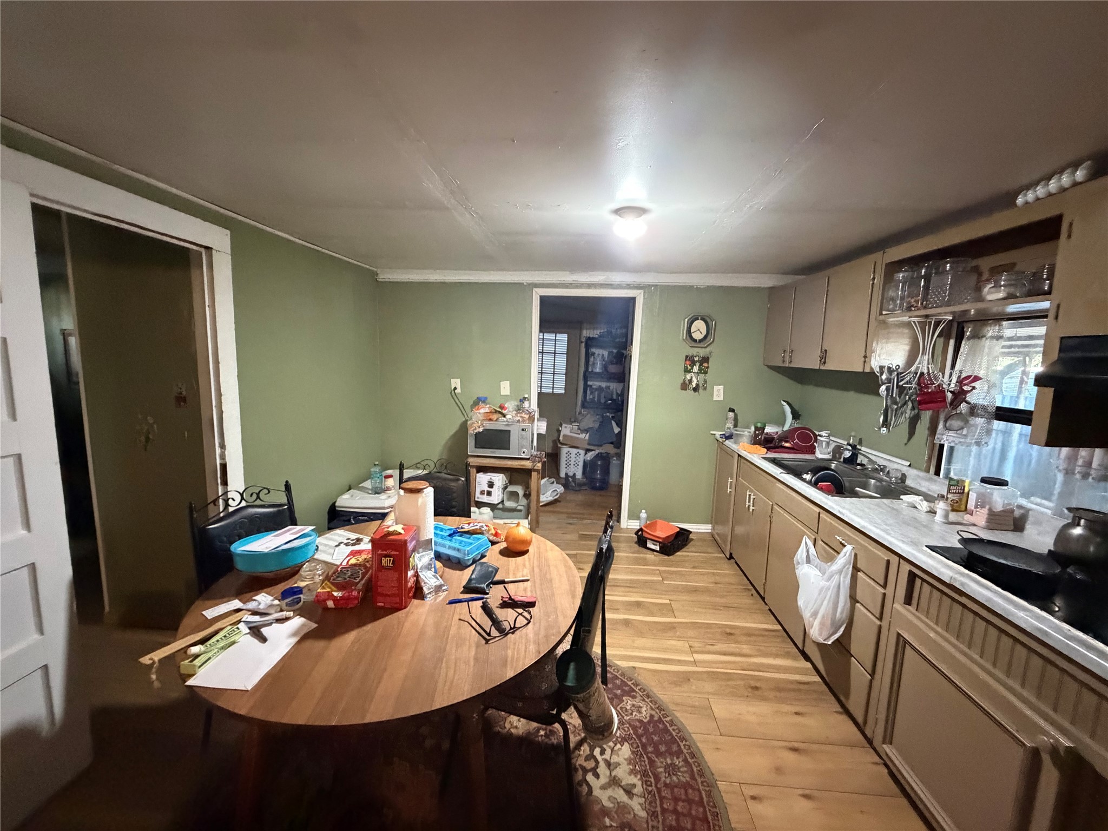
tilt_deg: -5.8
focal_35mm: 14
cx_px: 554
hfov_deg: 102.1
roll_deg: -1.8
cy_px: 416
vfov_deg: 85.7
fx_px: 448
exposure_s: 1/60
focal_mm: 2.22
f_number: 2.2
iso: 1250
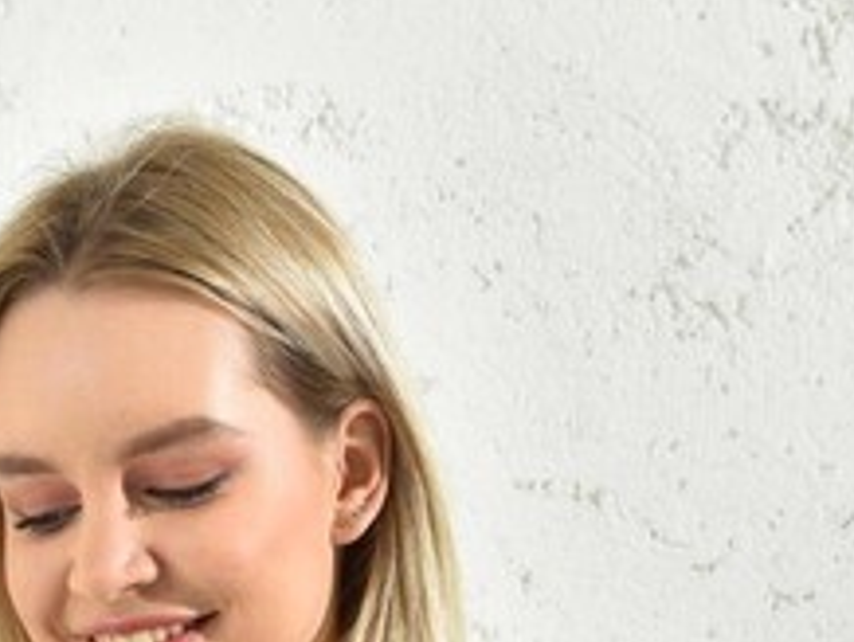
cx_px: 102
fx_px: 2939
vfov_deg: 11.4
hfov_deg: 16.3
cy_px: 1237
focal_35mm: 119
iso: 100
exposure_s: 1/160
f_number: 7.1
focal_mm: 36
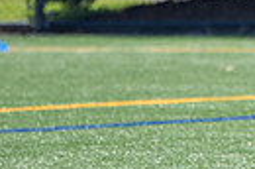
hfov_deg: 2.1
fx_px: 7066
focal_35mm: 1000
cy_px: 102
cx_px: 363
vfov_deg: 1.4
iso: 40
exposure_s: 1/800
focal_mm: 180
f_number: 2.8
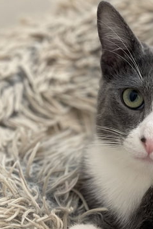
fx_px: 650
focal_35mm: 102
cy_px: 140
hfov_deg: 13.2
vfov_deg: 20.0
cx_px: 156
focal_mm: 6
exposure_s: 1/40
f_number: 2
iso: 200
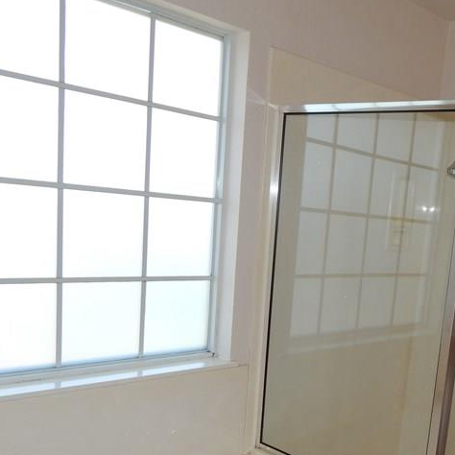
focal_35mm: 42
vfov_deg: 39.1
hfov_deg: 38.2
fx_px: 625
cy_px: 336
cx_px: 377
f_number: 3
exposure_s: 1/80
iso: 125
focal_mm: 4
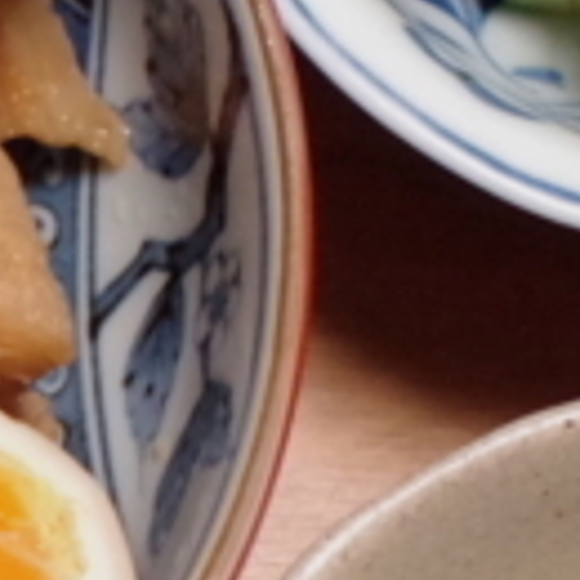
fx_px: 9516
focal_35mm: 502
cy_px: 587
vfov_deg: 3.5
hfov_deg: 3.4
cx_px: -1120
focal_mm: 50
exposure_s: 1/100
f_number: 5
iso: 3200
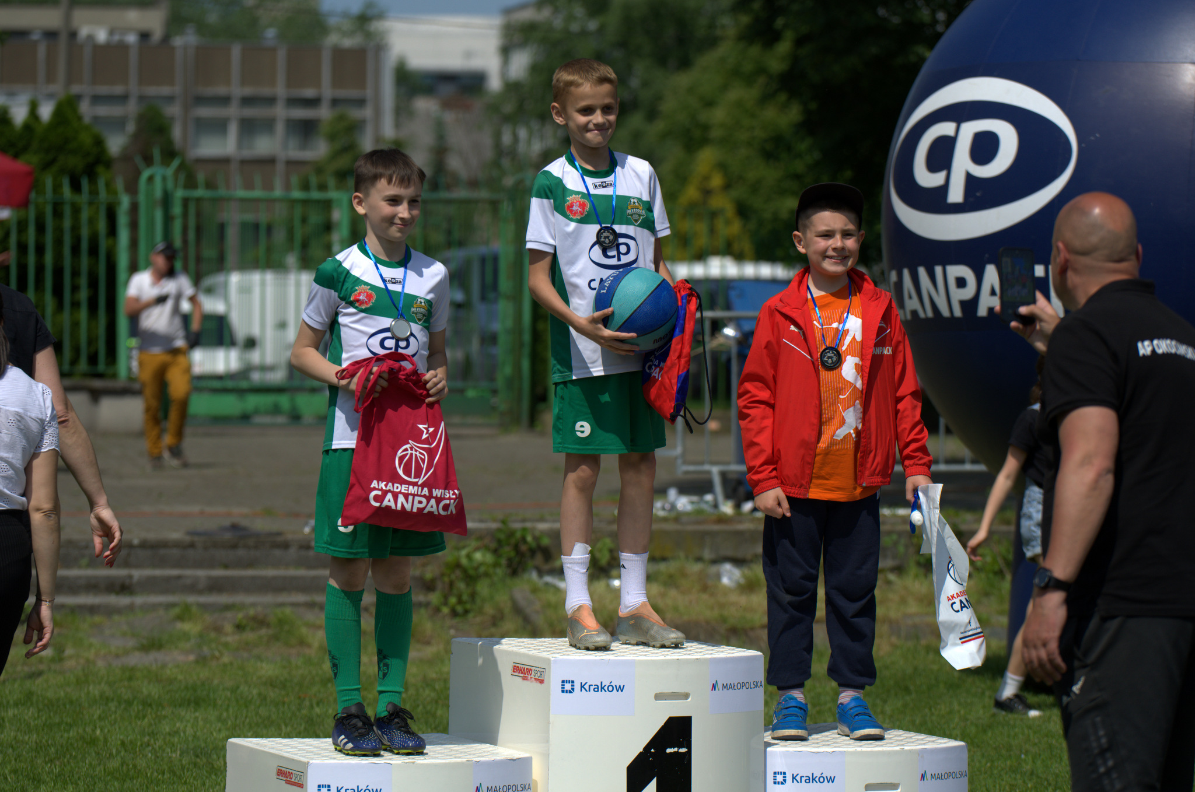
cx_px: 598
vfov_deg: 9.3
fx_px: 4871
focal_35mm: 147
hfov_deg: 14.0
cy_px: 396
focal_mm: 98
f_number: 2.8
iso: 100
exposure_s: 1/2500
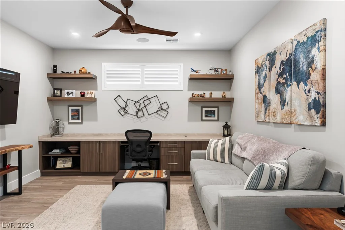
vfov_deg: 53.1
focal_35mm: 24
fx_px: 230
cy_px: 115
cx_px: 172
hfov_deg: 73.7
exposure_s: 1/3
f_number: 8
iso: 400
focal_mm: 24
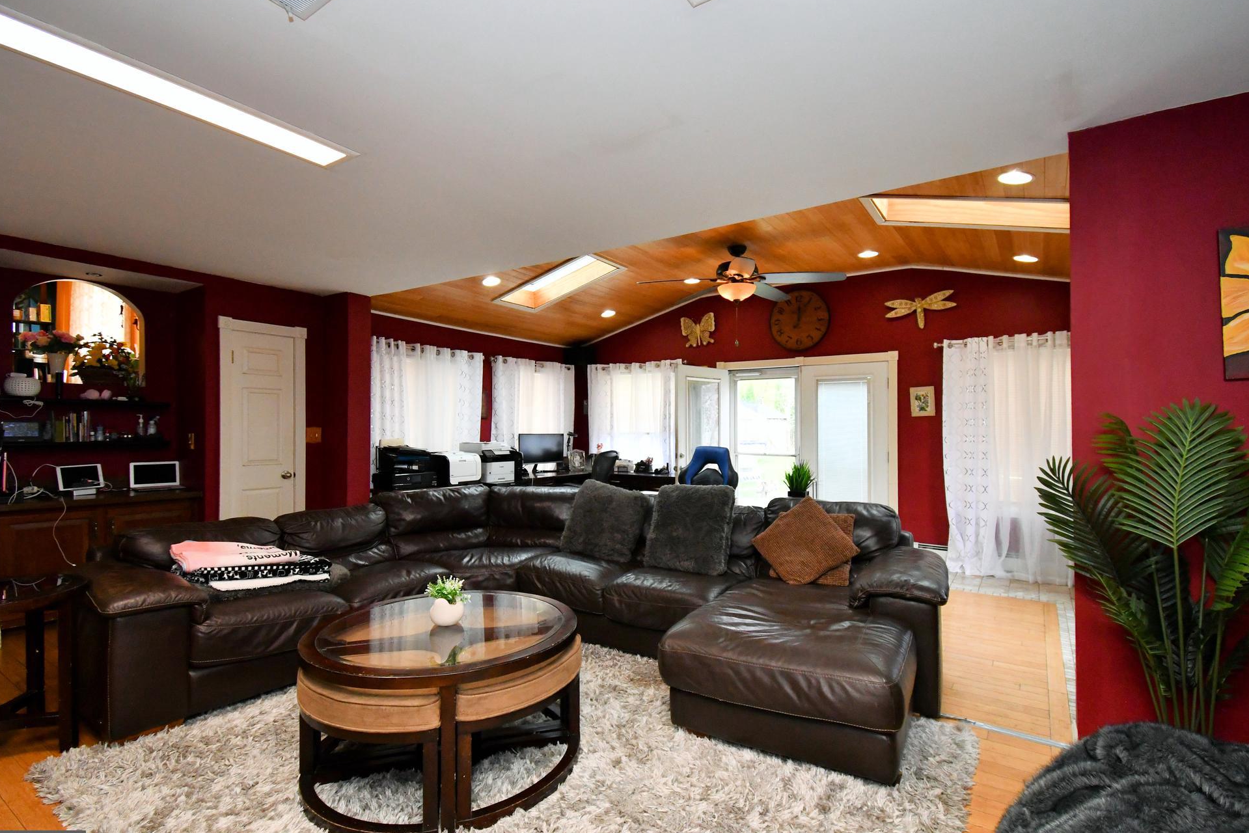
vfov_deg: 73.7
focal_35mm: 16
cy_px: 434
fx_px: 555
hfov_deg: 96.7
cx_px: 608
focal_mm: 10
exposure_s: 1/250
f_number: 5.6
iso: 2000
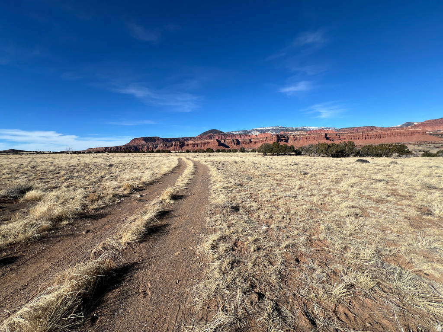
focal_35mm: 13
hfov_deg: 106.2
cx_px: 222
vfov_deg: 89.9
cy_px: 166
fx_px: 166
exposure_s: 1/2538
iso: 32
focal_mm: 1.57
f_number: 1.8
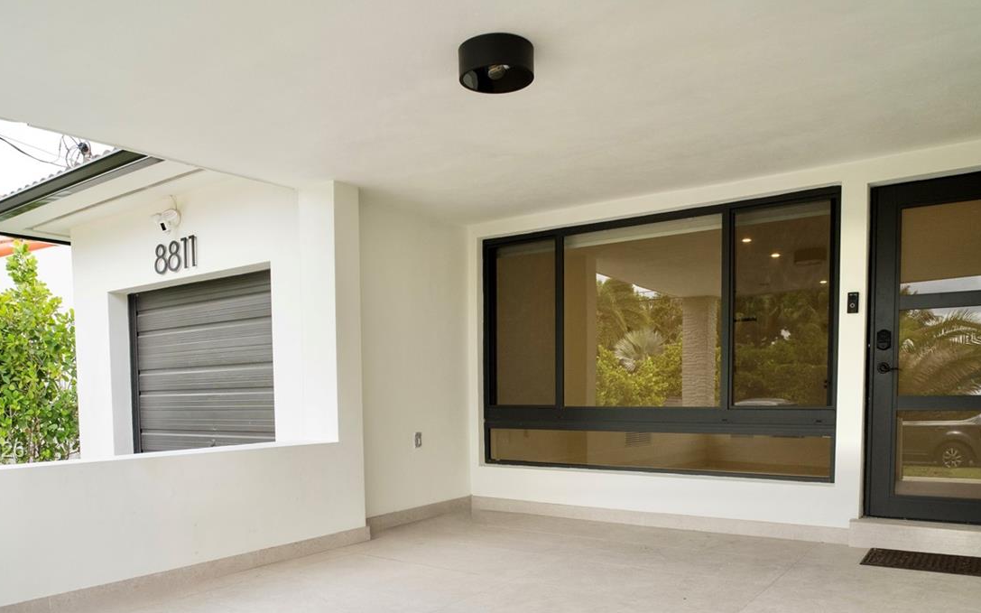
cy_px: 451
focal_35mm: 27
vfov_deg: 44.6
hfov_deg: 68.4
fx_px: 722
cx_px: 466
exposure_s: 1/500
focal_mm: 18
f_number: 5.6
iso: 800
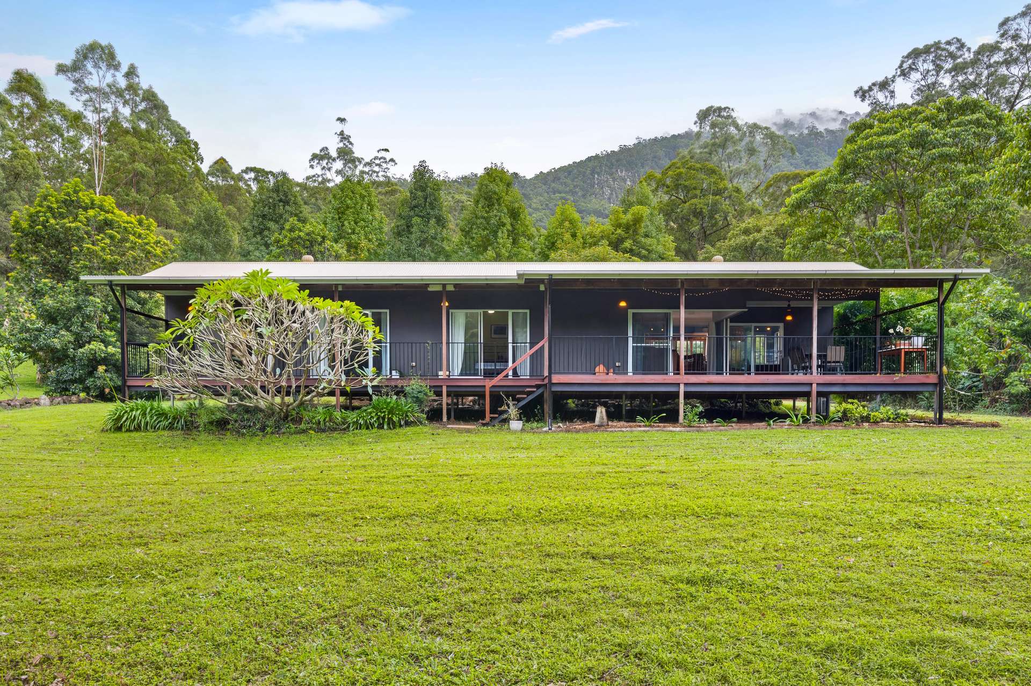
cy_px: 343
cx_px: 516
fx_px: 644
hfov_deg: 77.4
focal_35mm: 22
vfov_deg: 56.1
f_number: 11
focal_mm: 22.5
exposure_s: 1/20
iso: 320
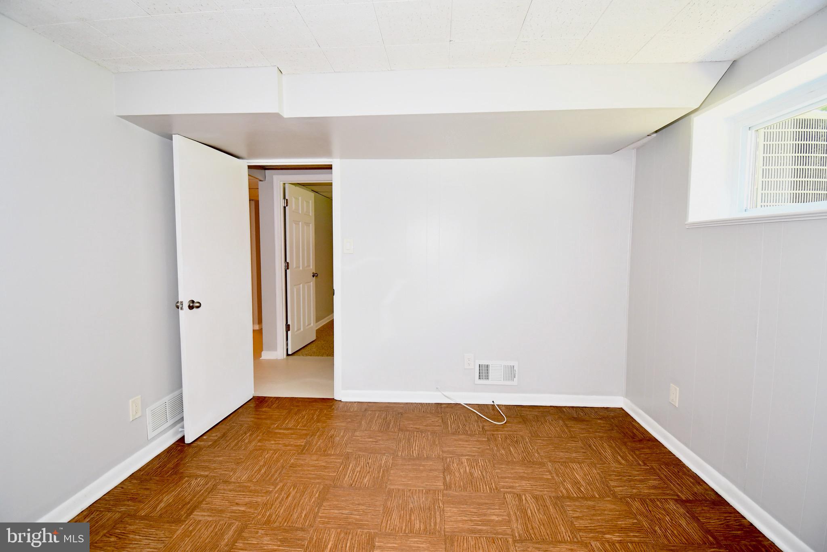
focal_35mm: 15
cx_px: 414
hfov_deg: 100.4
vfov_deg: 77.3
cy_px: 276
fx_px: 345
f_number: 4.5
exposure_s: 1/60
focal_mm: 10
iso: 1250
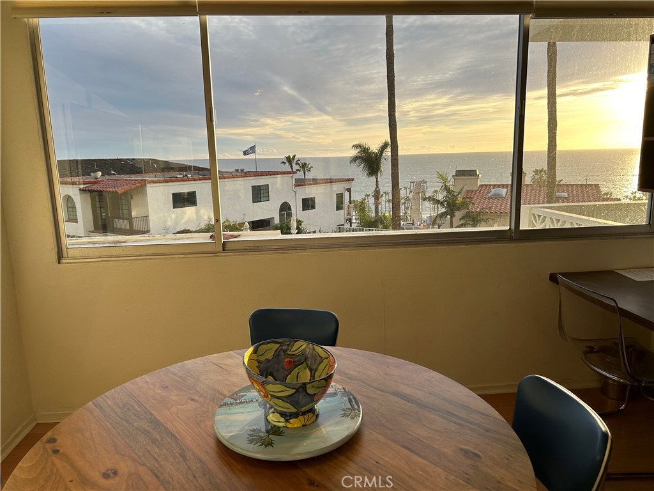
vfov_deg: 53.1
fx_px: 491
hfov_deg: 67.3
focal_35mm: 26
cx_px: 327
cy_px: 246
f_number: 1.5
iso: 50
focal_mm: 5.7
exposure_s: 1/581
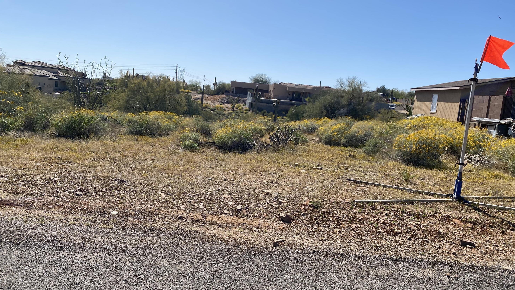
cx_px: 253
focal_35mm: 29
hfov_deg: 66.1
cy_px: 143
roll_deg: -5.9
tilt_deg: -7.4
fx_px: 396
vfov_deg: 40.2
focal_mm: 4.25
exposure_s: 1/4274
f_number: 1.8
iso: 32
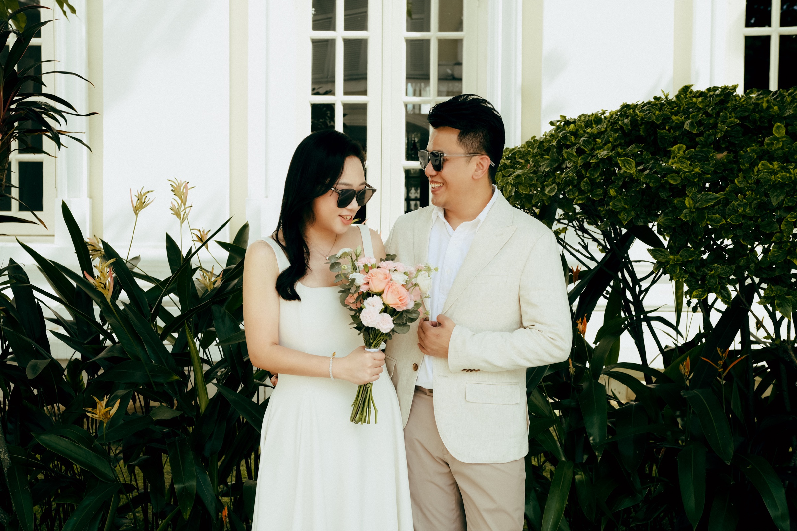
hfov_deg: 39.6
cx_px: 398
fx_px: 1107
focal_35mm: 50
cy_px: 266
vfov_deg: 27.0
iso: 250
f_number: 4
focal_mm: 33
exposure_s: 1/250
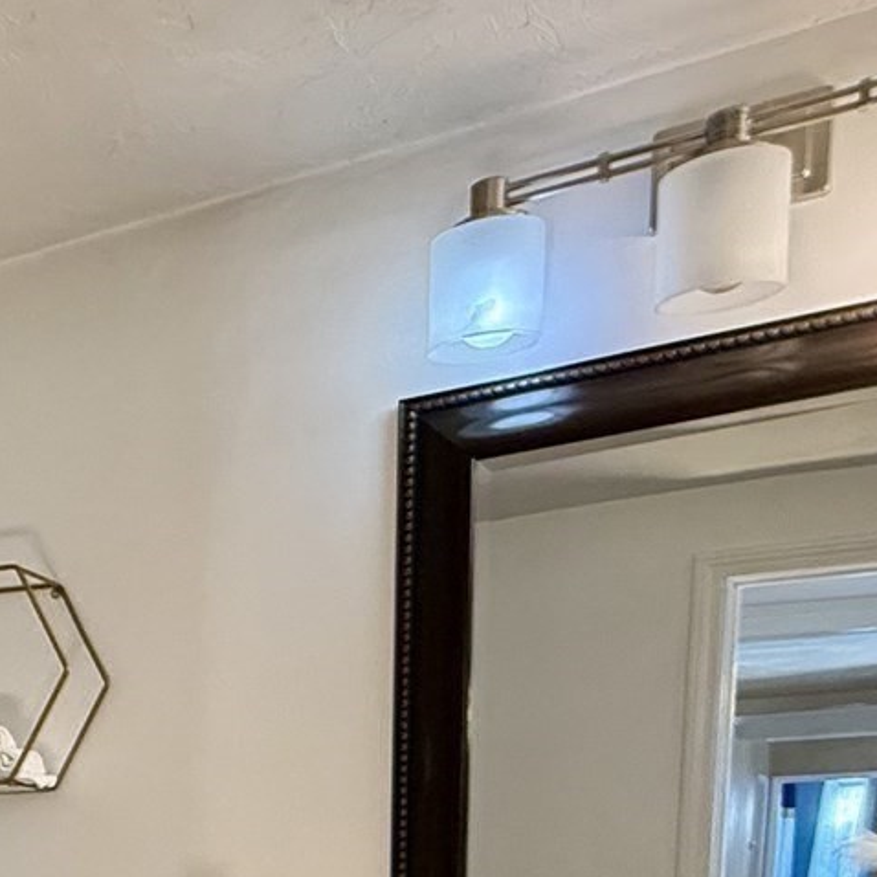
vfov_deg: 28.4
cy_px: 1027
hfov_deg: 27.4
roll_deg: +0.1
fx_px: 1519
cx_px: -239
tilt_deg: -5.2
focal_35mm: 53
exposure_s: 1/60
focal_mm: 2.22
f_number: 2.2
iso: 250
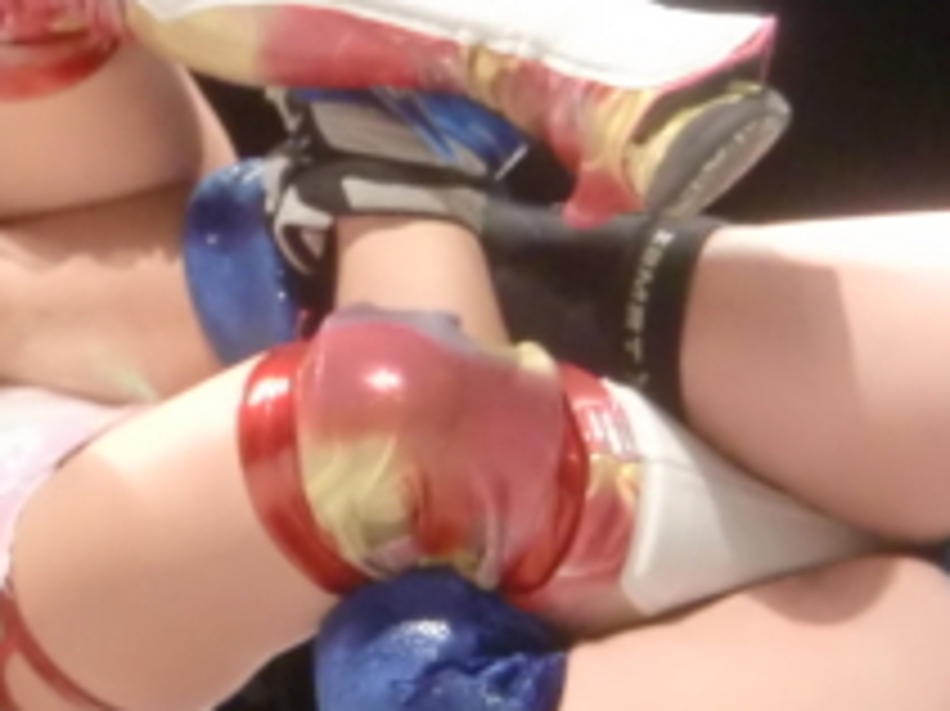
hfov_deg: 5.9
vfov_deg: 4.4
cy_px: 306
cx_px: 392
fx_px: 9271
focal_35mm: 338
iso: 400
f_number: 4.8
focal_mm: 16
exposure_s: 1/50
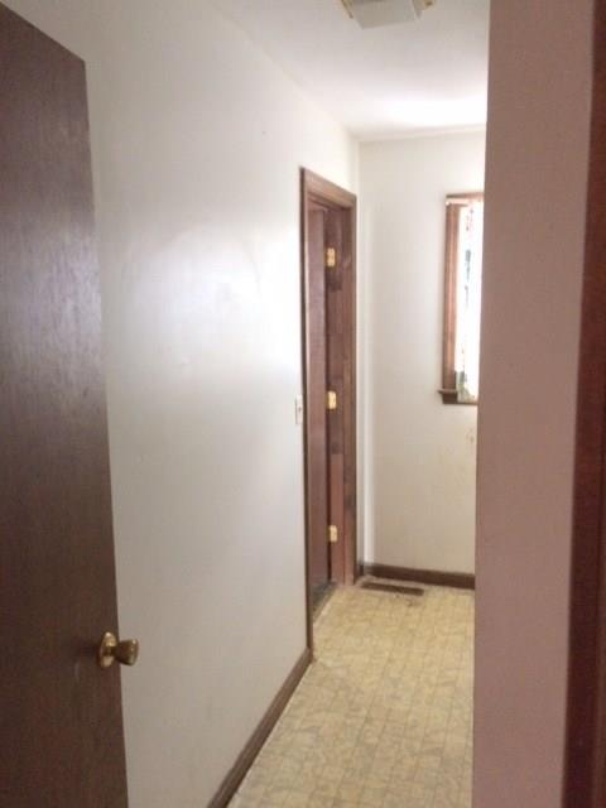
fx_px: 677
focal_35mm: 29
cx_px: 303
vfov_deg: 61.7
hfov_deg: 48.2
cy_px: 404
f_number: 2.2
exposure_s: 1/17
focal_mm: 4.15
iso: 320
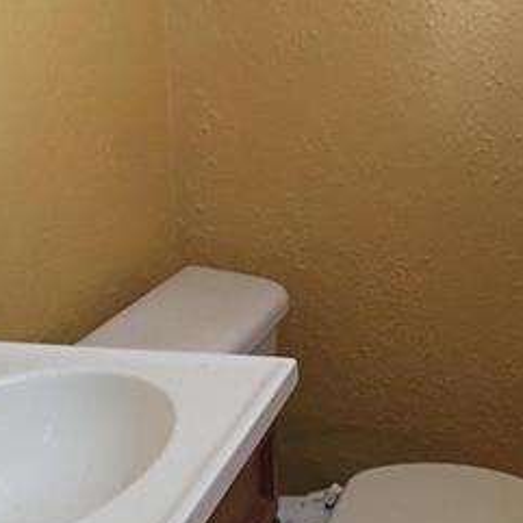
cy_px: 204
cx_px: 391
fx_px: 1162
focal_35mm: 68
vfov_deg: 25.3
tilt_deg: -13.3
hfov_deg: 25.1
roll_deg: +0.3
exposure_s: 1/30
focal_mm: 4.15
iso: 250
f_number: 2.2
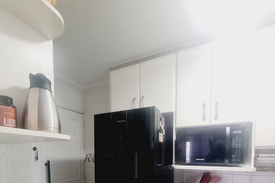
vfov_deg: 55.4
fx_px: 145
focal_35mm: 19
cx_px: 131
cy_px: 167
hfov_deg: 86.9
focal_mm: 2.2
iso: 320
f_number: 2.2
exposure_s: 1/60
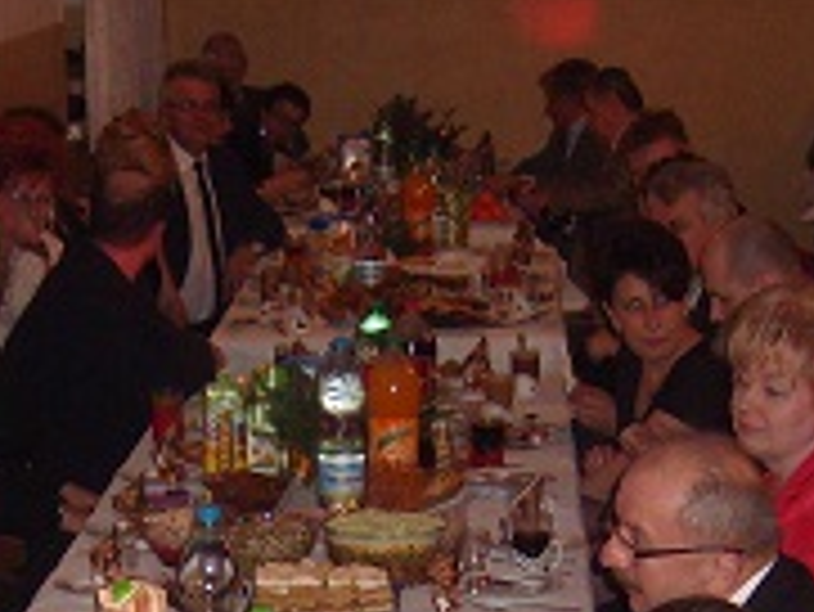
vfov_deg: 12.3
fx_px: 2730
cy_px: 855
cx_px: 337
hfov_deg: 17.0
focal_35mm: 116
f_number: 2.8
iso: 200
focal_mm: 5.8
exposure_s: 1/30
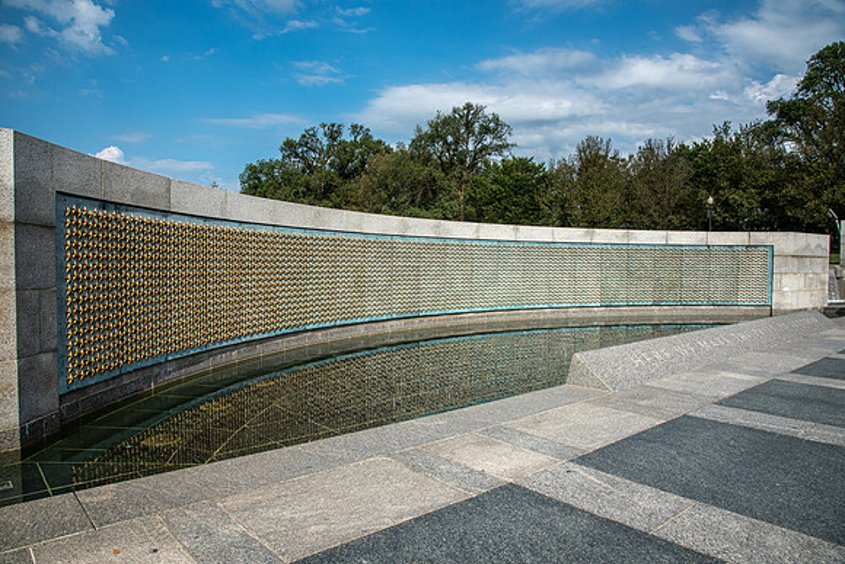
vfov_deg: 53.2
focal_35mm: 24
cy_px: 282
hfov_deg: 73.7
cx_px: 422
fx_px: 563
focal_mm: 24
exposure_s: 1/160
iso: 100
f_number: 13
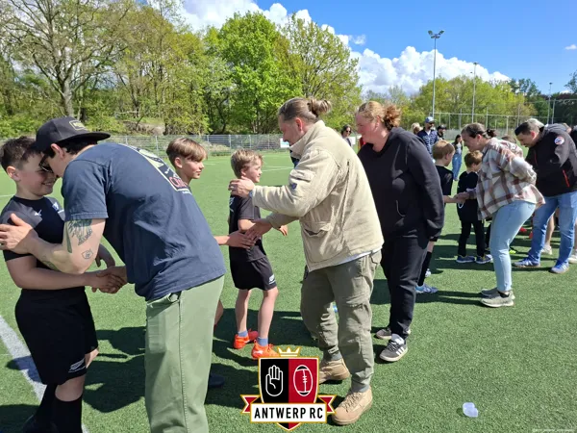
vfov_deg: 58.9
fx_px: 383
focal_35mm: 23
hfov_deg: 73.9
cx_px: 288
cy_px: 216
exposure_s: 1/1718
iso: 50
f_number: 1.8
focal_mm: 5.54
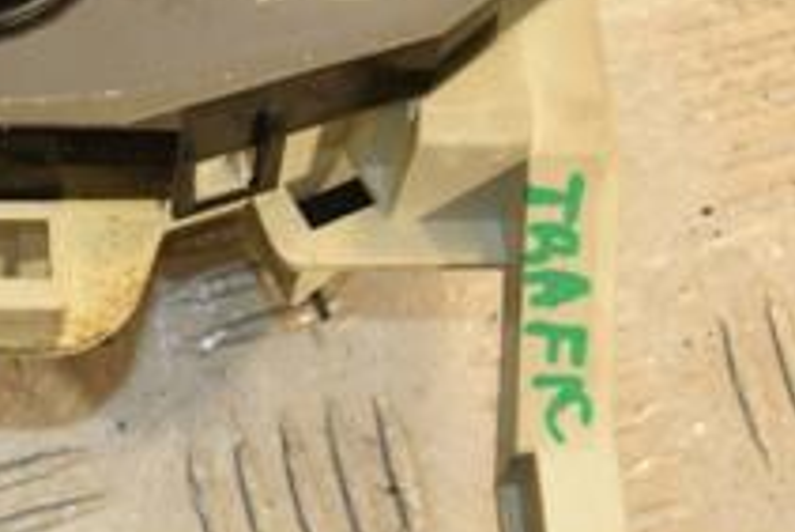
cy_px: 121
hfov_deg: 15.5
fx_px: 2829
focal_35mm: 128
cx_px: -121
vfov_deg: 10.7
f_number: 5
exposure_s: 1/200
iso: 800
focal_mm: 30
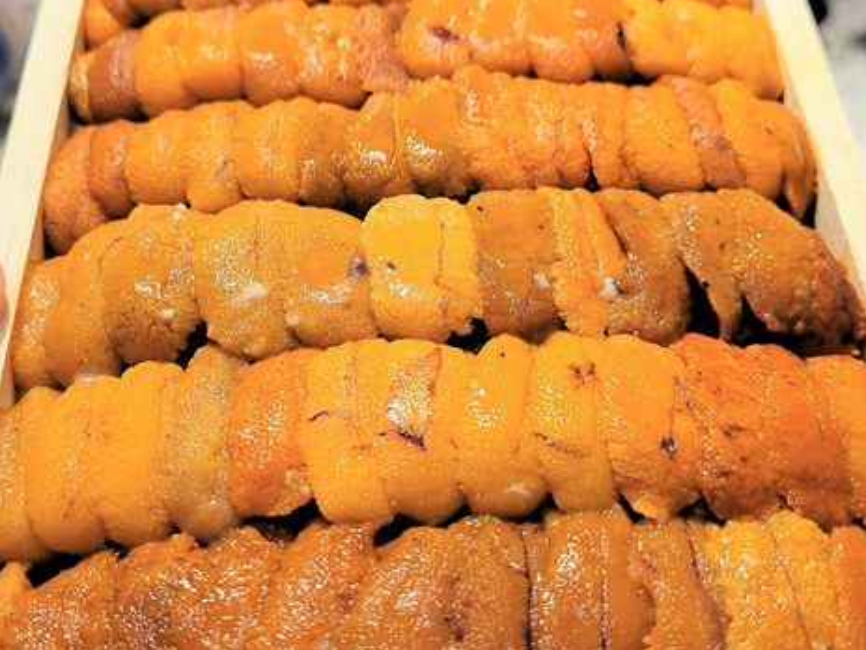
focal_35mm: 56
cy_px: 282
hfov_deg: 34.3
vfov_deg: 26.1
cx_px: 396
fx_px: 1401
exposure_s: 1/119
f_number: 1.8
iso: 250
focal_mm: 5.4
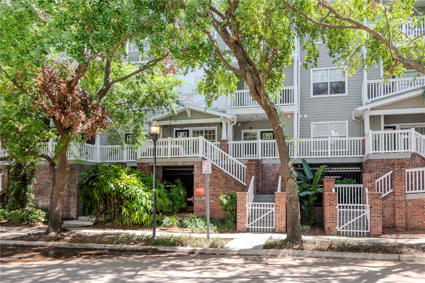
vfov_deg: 53.1
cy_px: 142
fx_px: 283
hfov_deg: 73.8
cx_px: 212
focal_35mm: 24
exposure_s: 1/320
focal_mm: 16
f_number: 7.1
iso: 640
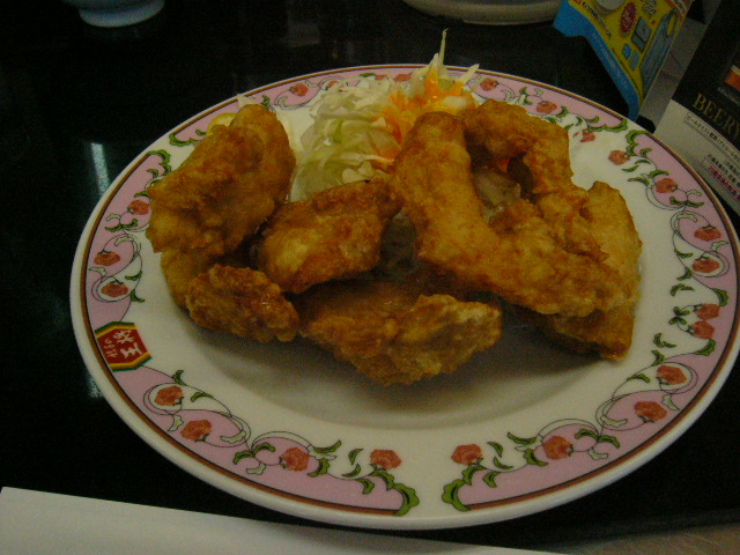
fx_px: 748
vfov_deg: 40.7
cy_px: 278
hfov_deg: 52.6
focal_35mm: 35
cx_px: 370
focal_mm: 5.8
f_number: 8
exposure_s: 1/100
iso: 400
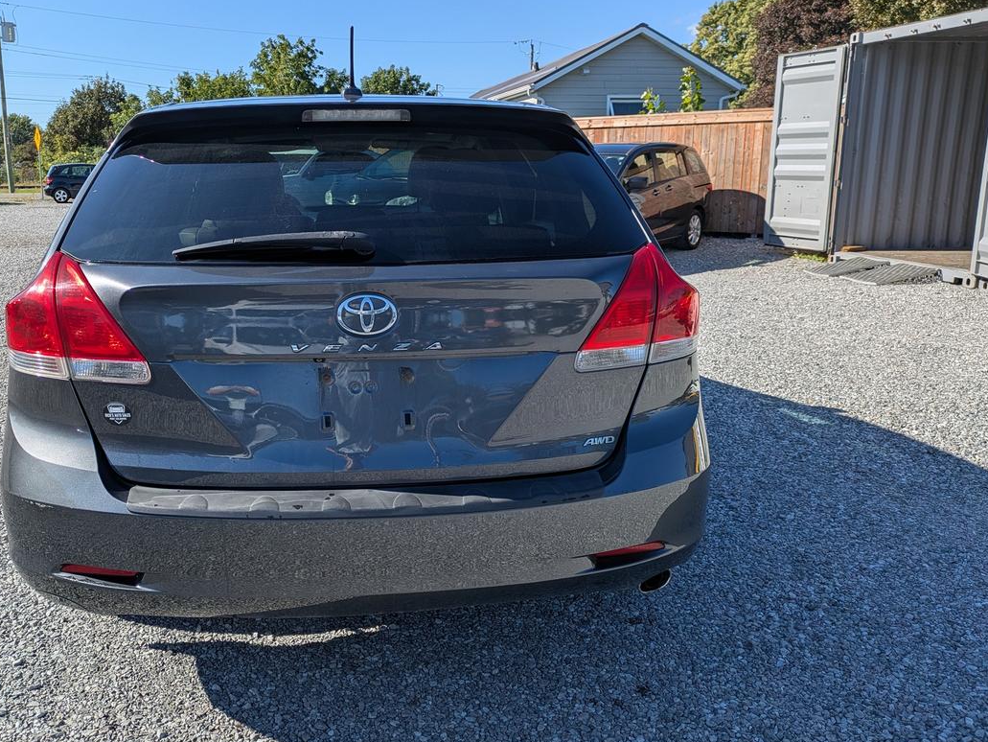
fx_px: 885
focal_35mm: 31
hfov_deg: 57.9
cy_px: 365
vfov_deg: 45.5
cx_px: 399
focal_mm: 5.43
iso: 42
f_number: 1.89
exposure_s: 1/1449
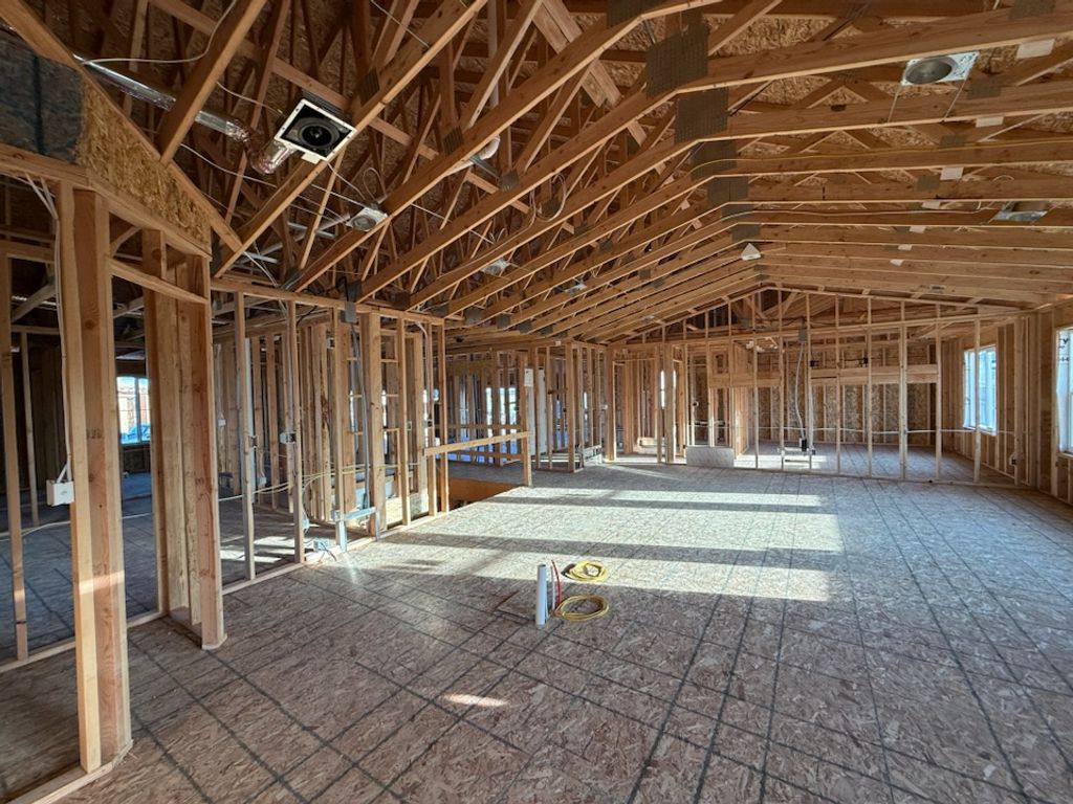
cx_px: 536
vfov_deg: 85.7
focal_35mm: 14
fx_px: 434
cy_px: 402
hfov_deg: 102.1
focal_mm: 2.22
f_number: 2.2
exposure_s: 1/99
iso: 64
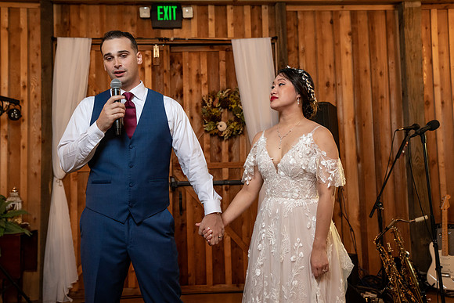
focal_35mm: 39
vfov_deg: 34.6
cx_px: 227
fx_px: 486
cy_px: 152
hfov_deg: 50.1
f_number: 4
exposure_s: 1/100
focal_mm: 37
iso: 2000
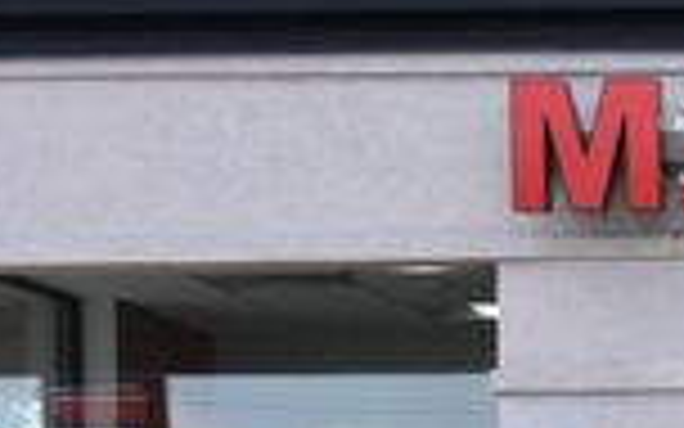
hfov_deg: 9.0
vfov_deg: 5.9
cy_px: 730
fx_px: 4082
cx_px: 1404
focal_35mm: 219
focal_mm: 34
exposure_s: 1/250
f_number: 10
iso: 400
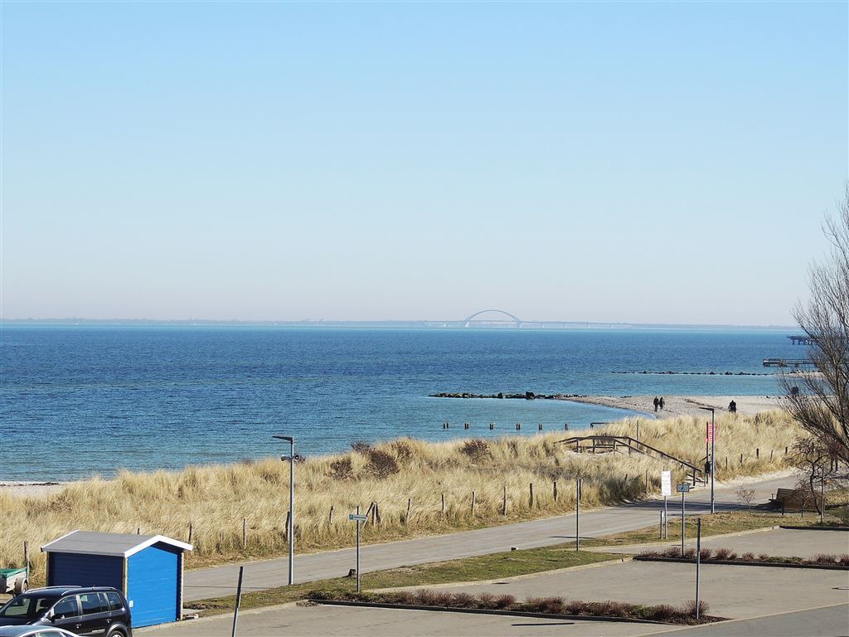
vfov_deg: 14.1
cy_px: 318
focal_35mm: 105
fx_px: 2575
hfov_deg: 18.7
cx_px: 424
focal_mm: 18.7
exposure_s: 1/1250
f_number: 4.2
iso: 100
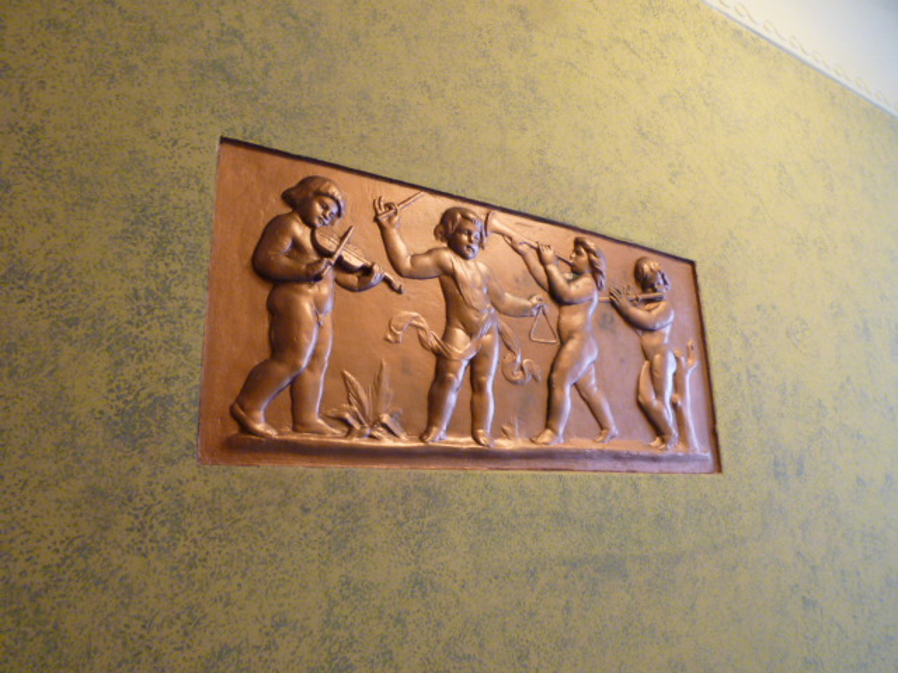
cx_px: 449
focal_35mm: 25
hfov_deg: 69.4
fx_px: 649
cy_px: 336
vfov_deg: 54.9
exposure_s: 1/25
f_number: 2.8
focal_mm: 4.5
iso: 400
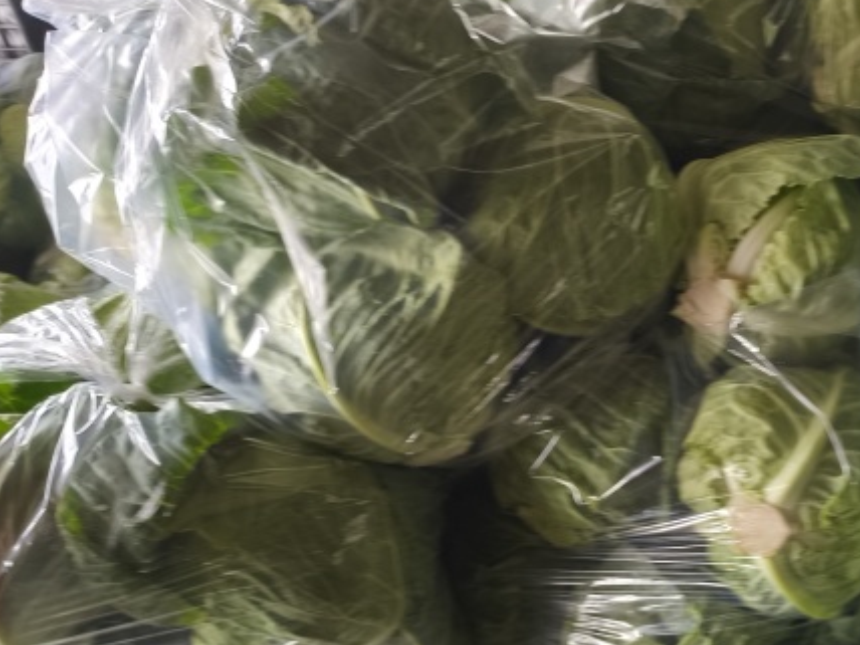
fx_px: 1068
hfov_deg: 42.3
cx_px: 661
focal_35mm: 43
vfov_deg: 33.0
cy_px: 476
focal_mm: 5.84
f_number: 1.6
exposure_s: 1/50
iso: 320
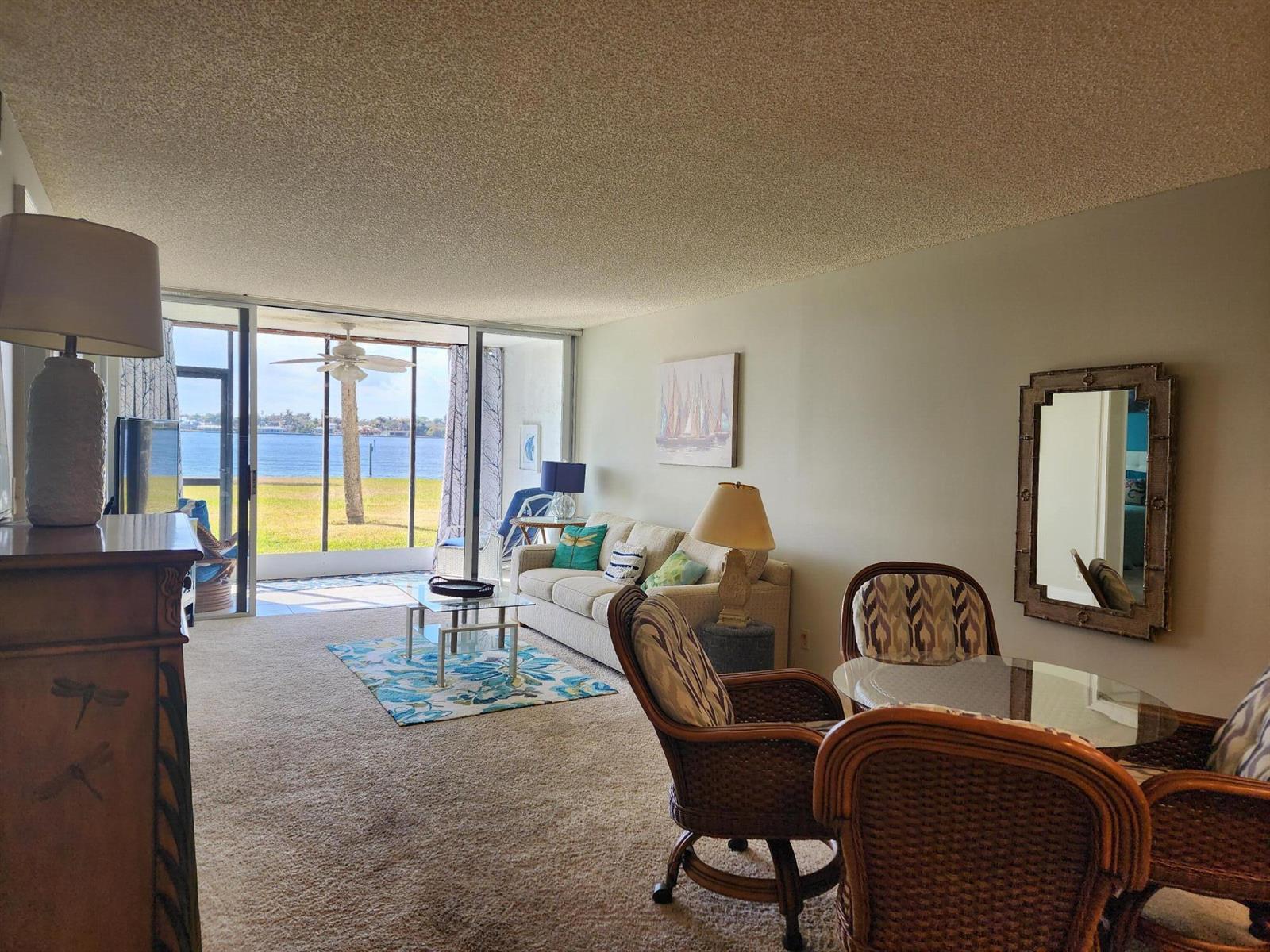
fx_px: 844
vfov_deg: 58.9
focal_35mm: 23
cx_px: 635
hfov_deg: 73.9
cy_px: 476
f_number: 1.8
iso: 50
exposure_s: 1/180
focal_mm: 6.4
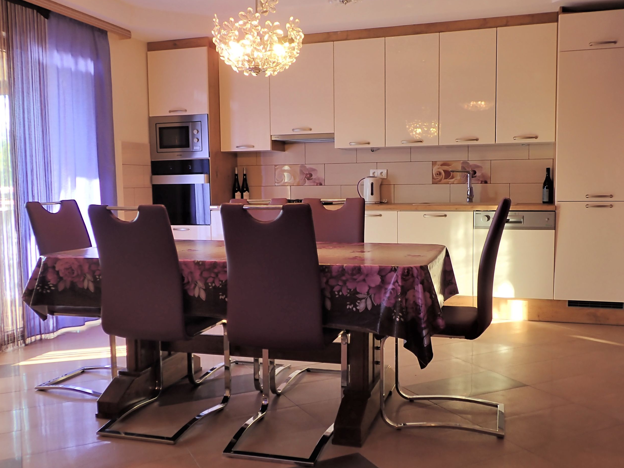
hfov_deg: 53.9
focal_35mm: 34
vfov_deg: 41.8
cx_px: 327
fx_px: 613
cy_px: 238
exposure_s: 1/30
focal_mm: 5.5
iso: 200
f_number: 2.3
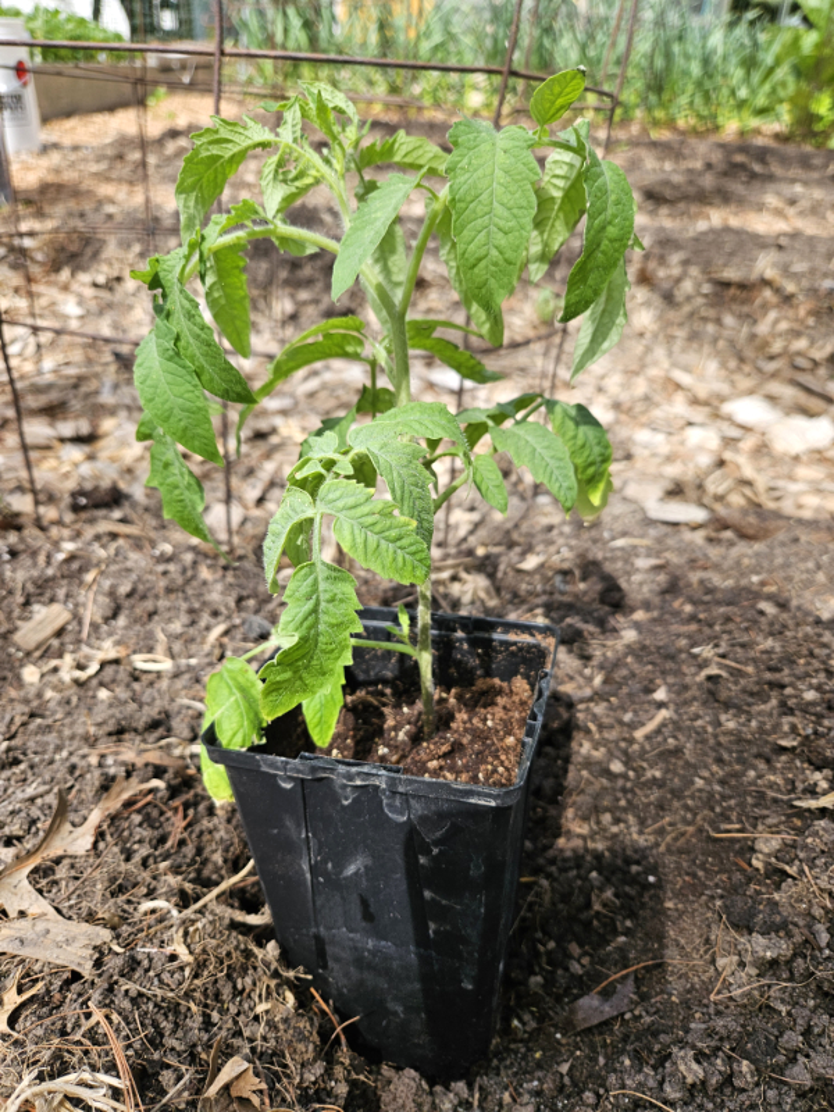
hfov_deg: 58.9
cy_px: 556
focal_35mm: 23
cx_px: 417
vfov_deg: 73.9
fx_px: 739
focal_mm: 5.4
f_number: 1.8
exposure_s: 1/2000
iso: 80
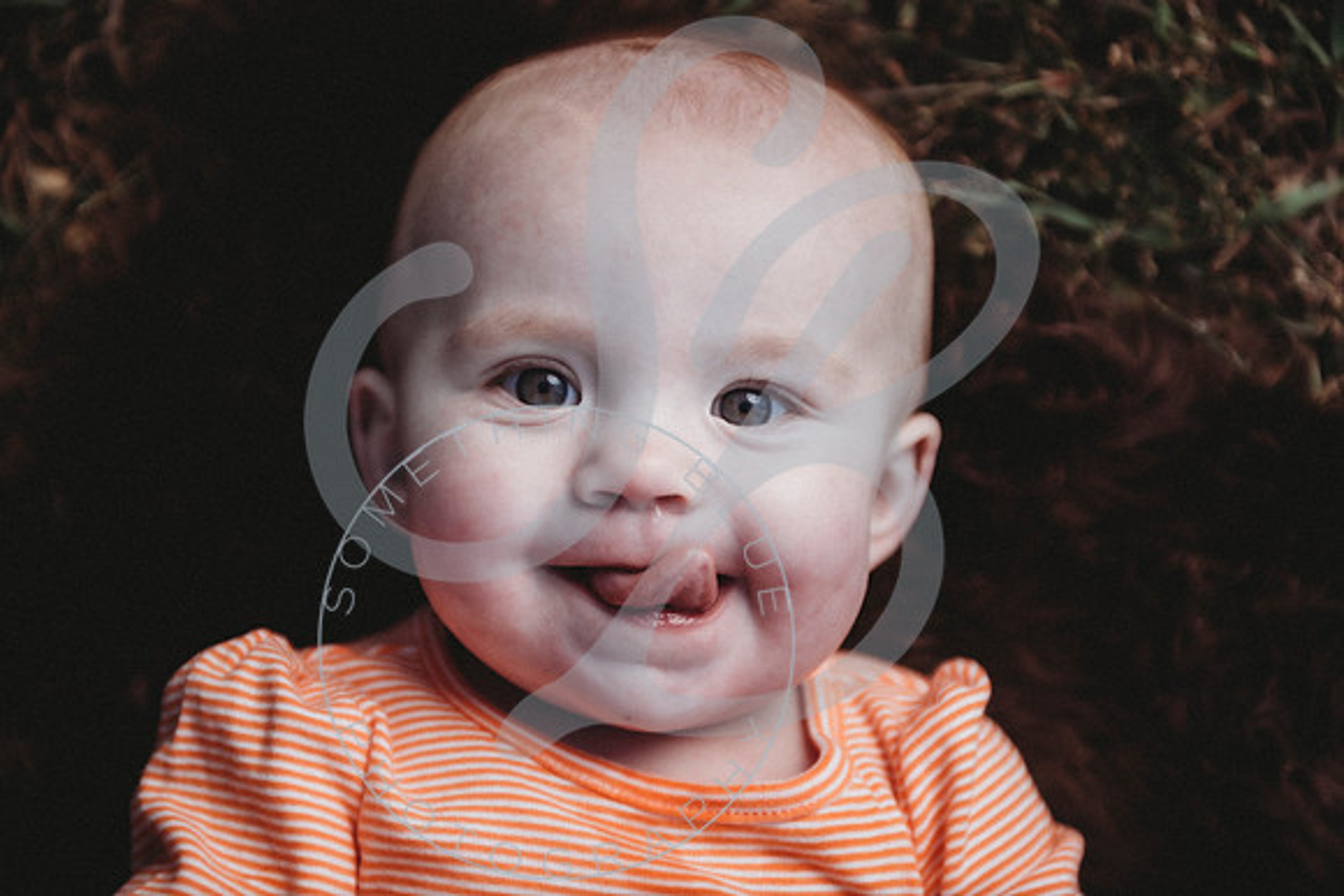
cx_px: 672
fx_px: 2614
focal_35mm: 70
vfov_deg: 19.5
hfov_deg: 28.8
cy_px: 448
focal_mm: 70
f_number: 2.8
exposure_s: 1/250
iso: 100
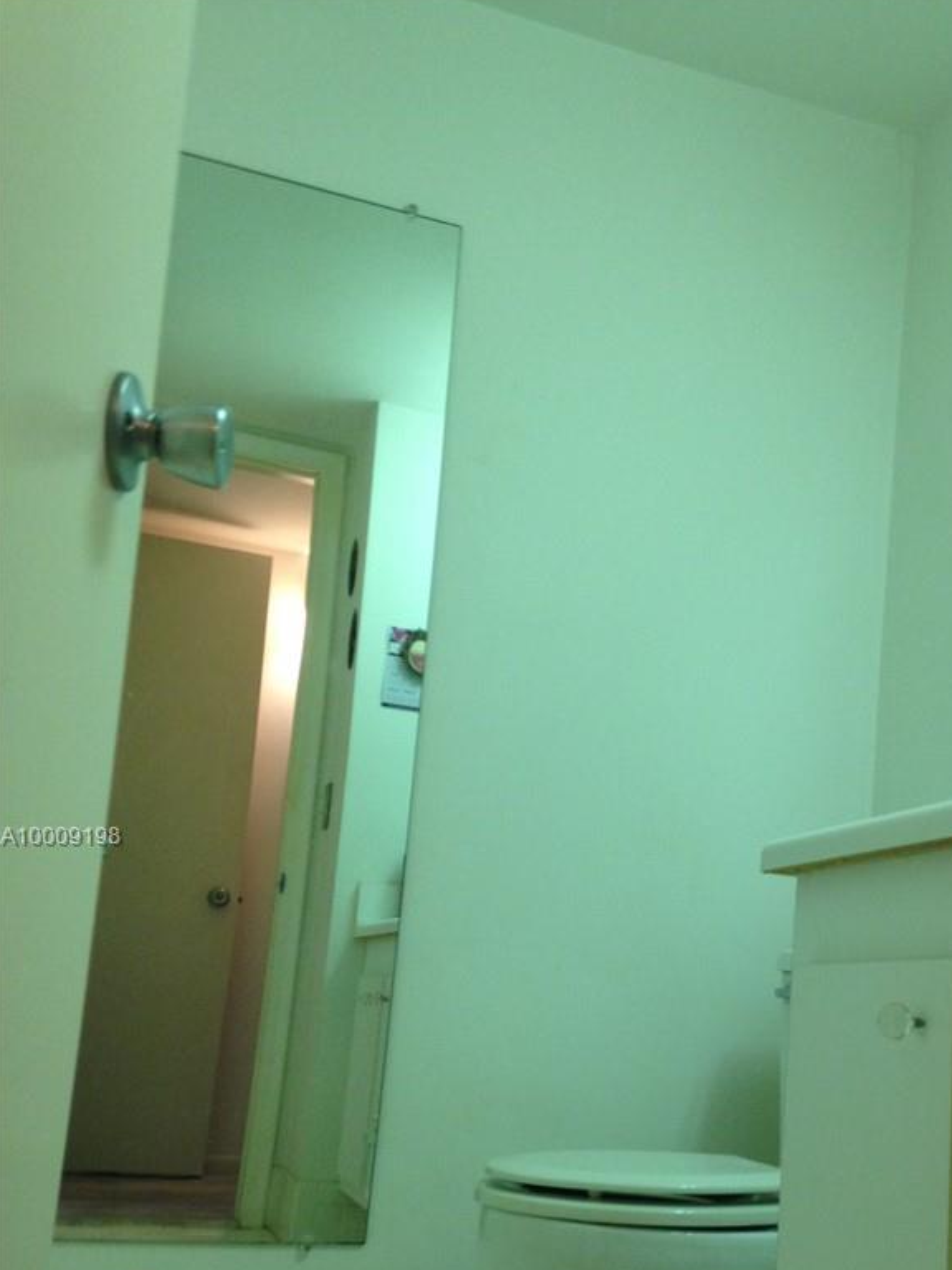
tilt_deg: +6.9
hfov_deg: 32.6
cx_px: 631
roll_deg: -2.4
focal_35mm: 44
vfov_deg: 42.4
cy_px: 838
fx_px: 1613
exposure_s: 1/20
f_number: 2.4
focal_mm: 4.12
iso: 100
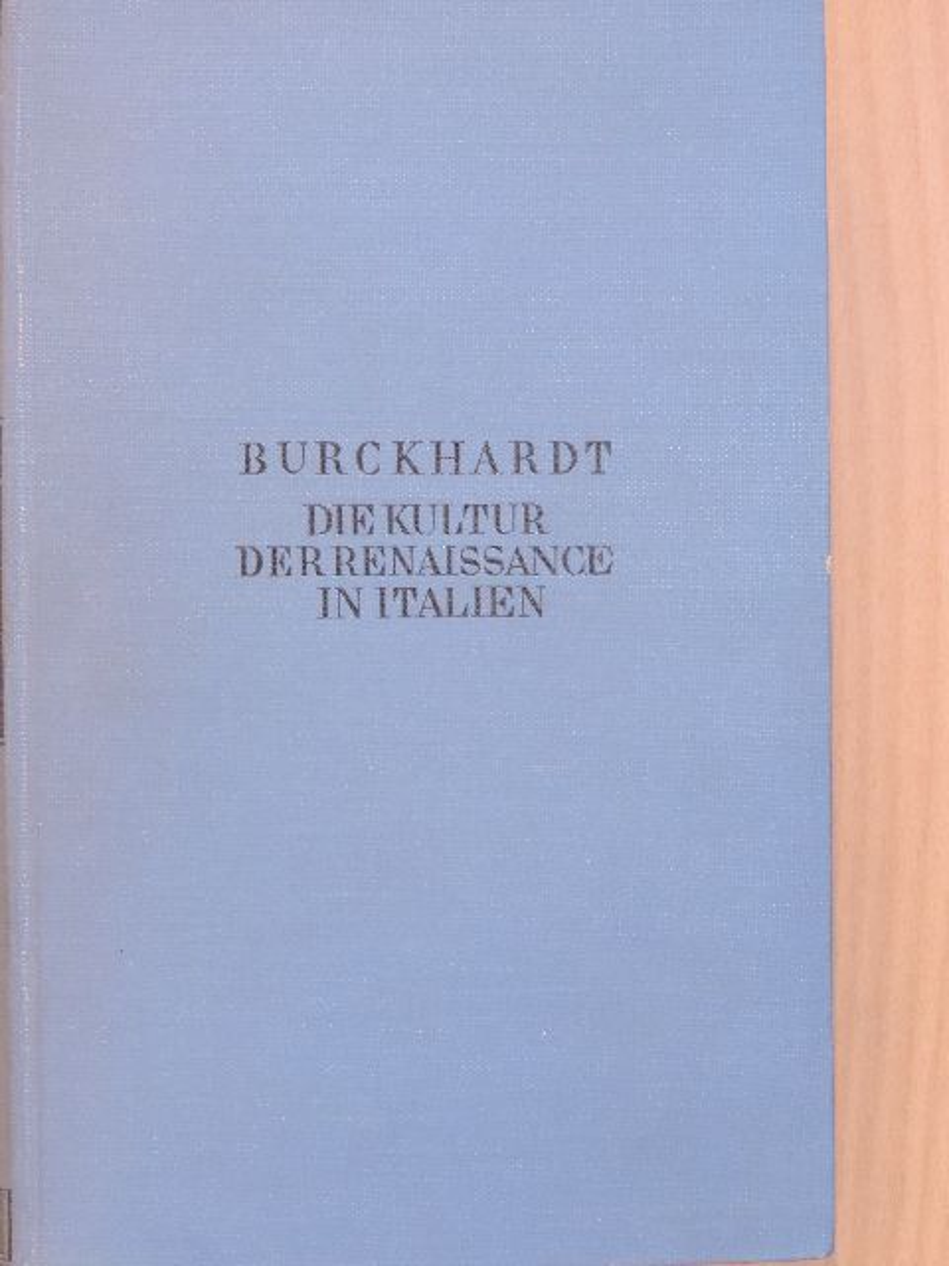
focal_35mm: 90
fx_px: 3290
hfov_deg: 16.4
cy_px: 633
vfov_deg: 21.8
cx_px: 474
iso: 800
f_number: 4.6
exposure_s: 1/13
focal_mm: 16
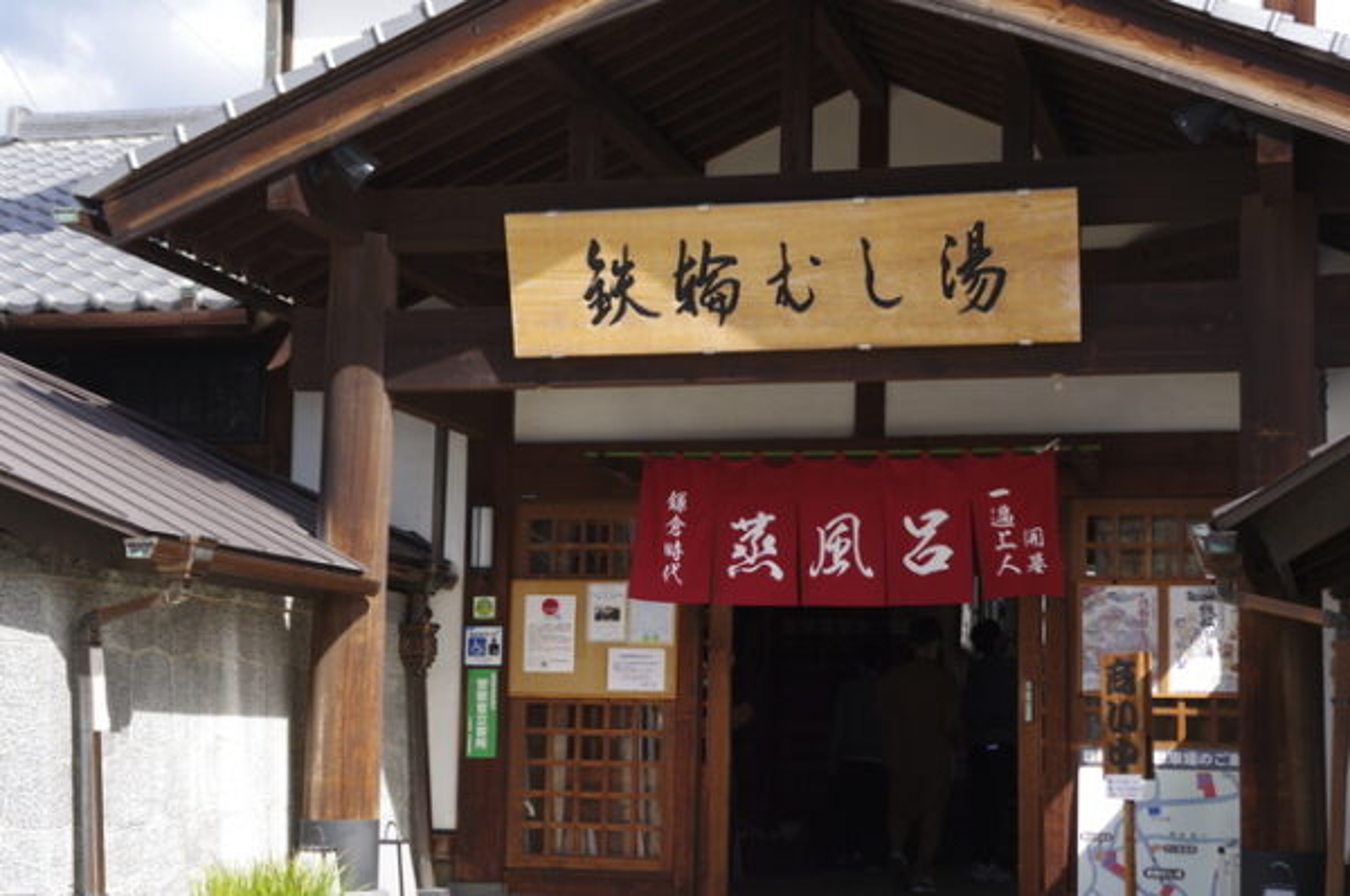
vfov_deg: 21.0
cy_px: 448
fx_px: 2415
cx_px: 675
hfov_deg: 31.2
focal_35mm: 64
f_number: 6.3
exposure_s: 1/125
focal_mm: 43
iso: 100
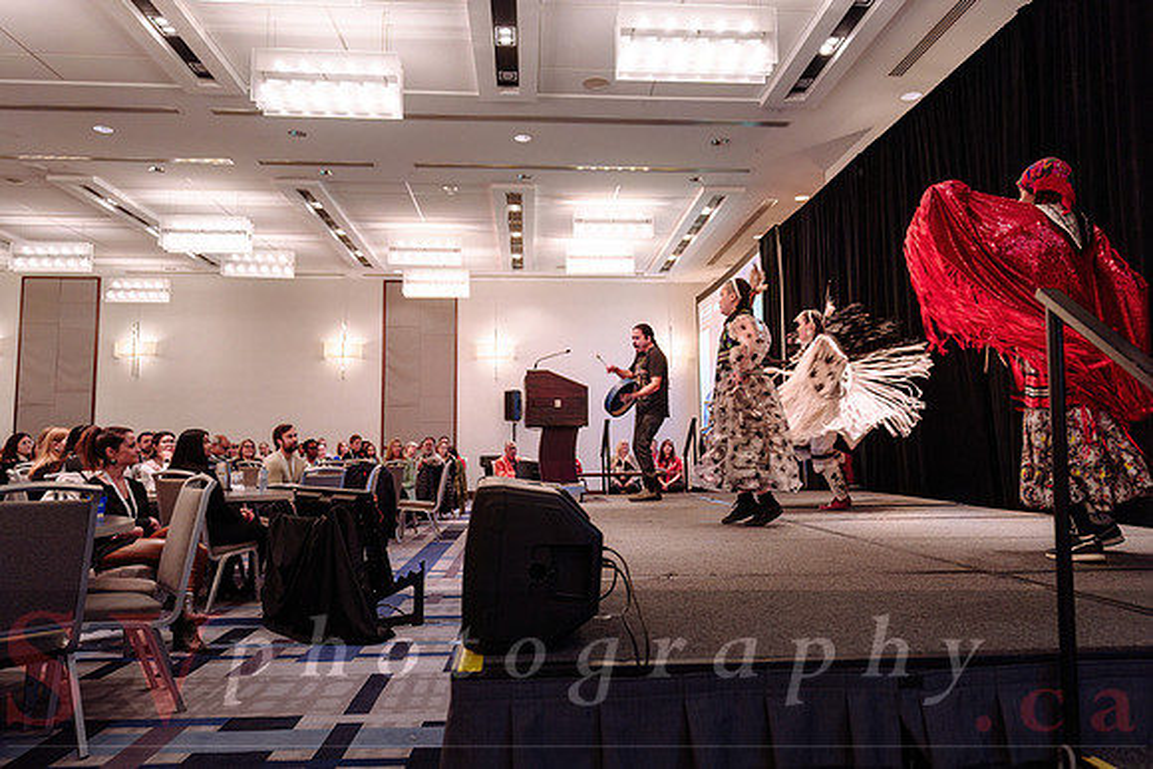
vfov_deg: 49.1
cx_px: 576
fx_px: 843
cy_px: 384
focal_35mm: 26
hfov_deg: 68.7
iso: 1600
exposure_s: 1/100
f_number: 2.8
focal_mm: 26
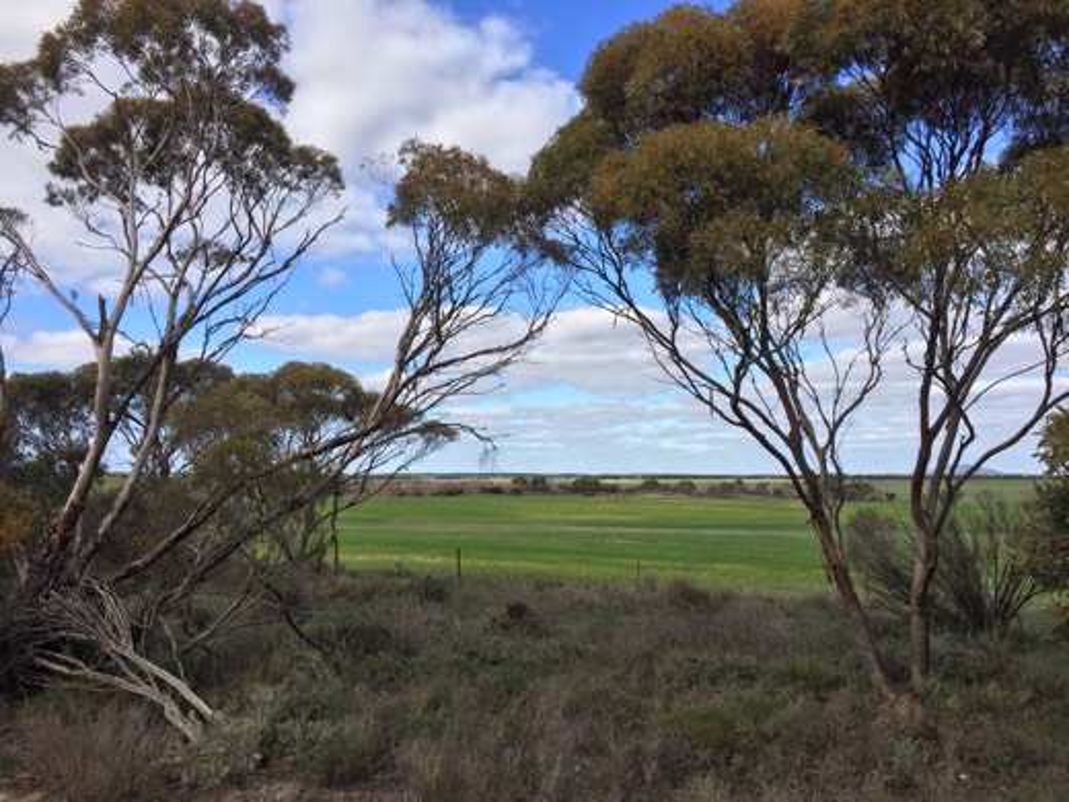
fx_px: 896
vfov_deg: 48.2
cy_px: 401
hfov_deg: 61.7
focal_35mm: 29
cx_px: 534
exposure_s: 1/2053
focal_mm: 4.15
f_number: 2.2
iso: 32
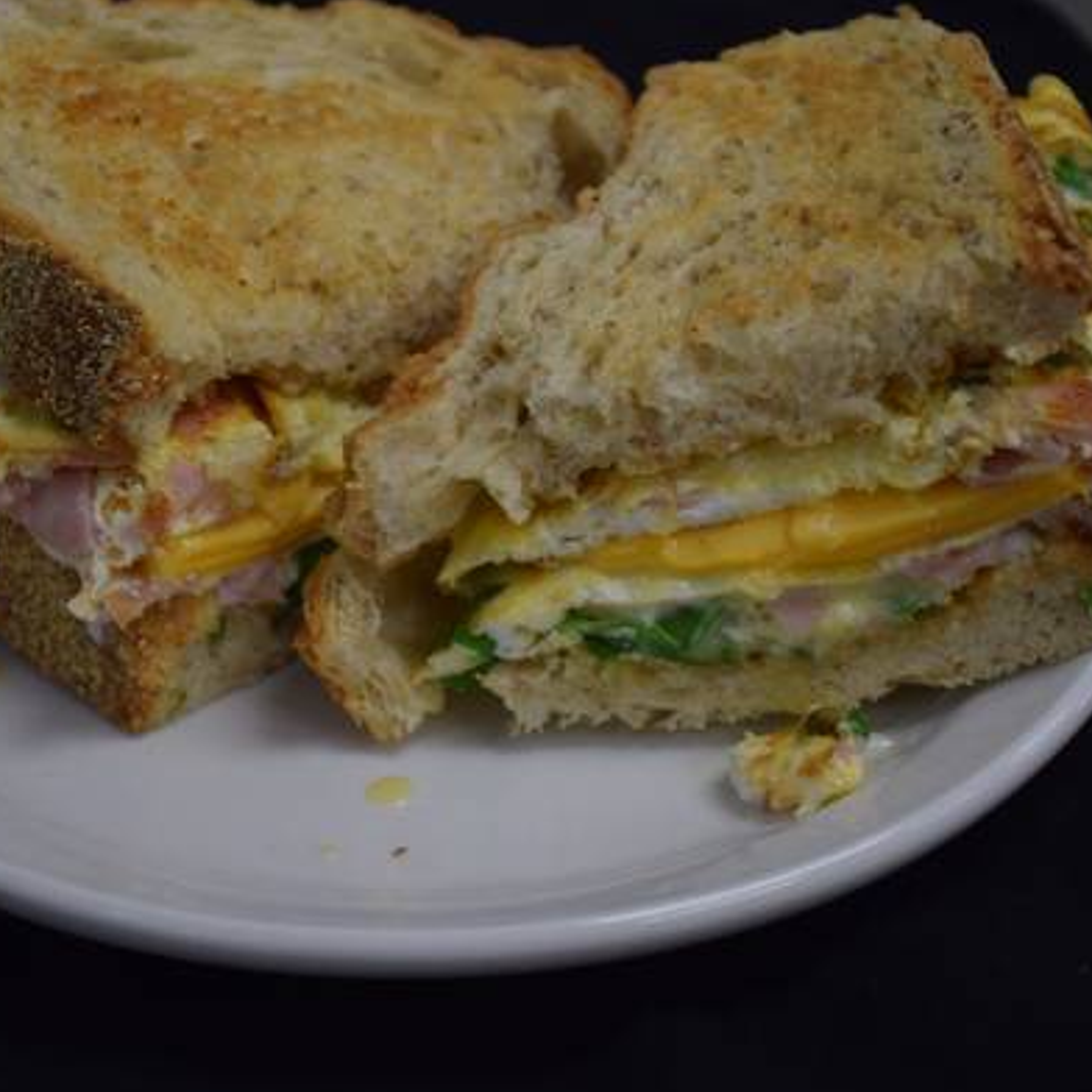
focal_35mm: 103
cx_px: 437
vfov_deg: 16.9
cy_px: 499
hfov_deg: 16.9
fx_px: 3676
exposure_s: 1/80
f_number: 4.5
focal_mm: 48
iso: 400
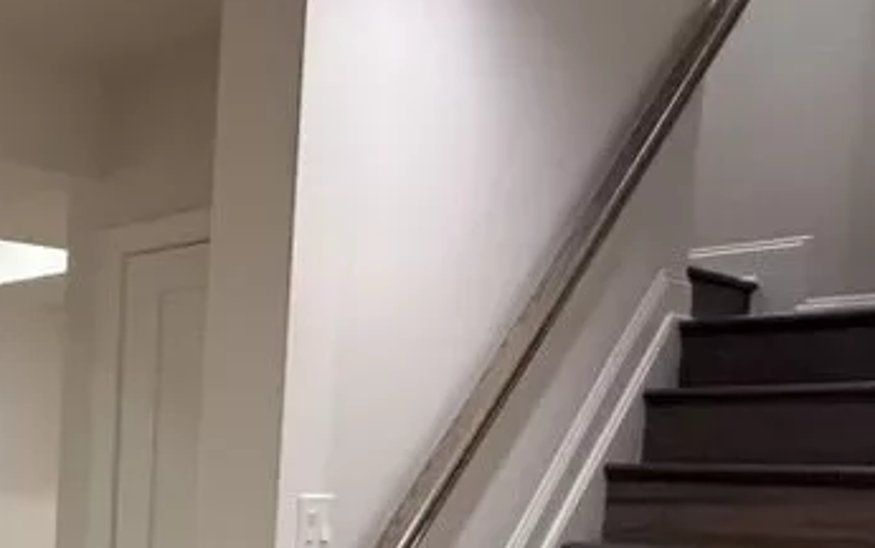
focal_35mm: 44
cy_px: 551
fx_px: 1050
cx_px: -302
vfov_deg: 27.5
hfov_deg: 32.2
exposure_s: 1/120
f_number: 2.2
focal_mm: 2.22
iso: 320
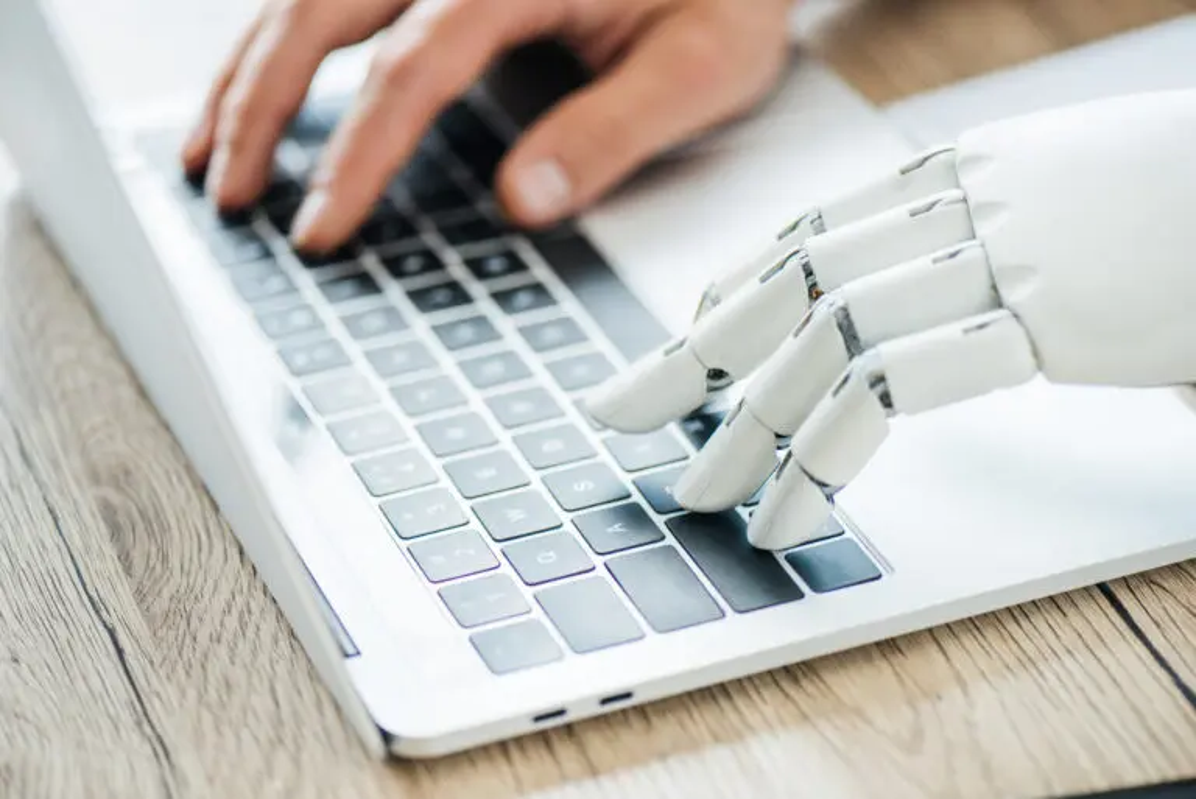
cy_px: 400
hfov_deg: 19.4
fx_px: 3490
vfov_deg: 13.1
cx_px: 598
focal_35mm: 105
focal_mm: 105
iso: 250
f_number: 3.5
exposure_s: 1/250
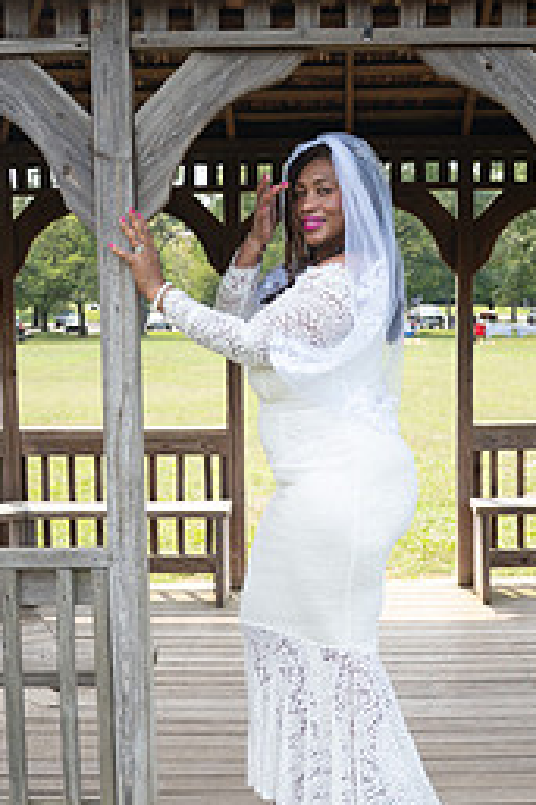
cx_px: 345
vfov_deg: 31.9
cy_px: 439
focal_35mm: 63
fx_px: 1409
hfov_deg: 21.5
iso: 800
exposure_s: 1/1600
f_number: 3.7
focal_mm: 35
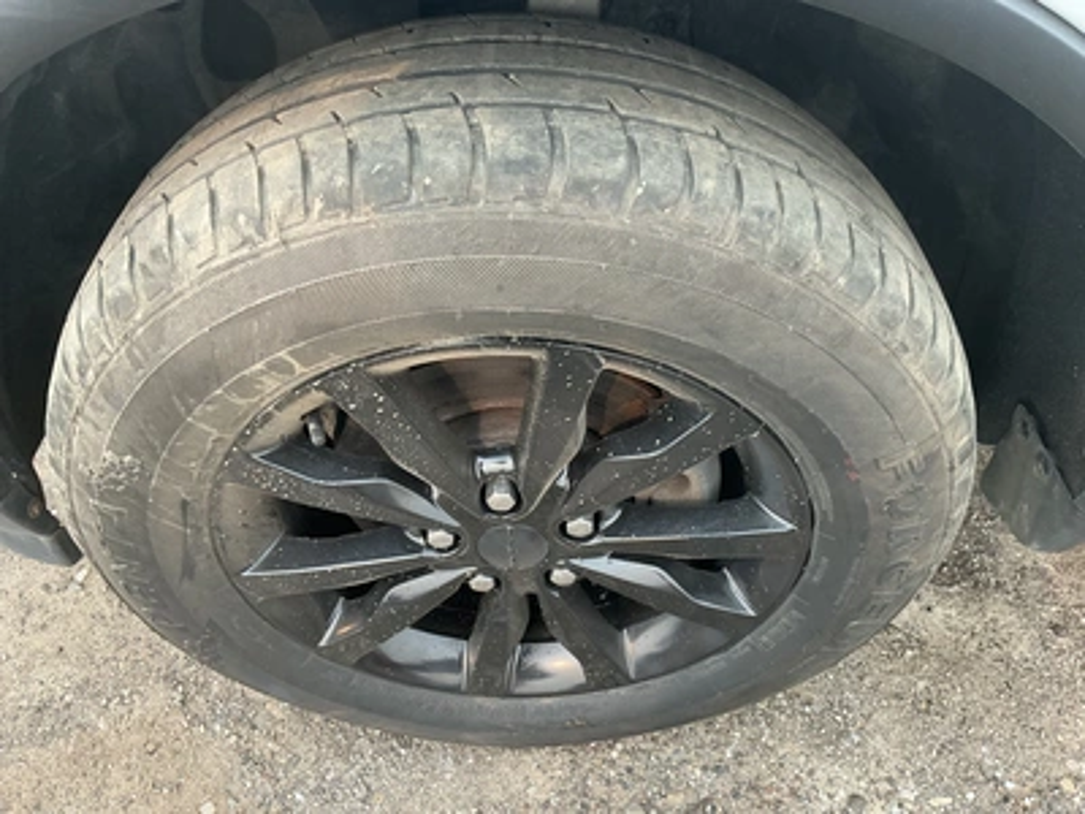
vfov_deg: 49.7
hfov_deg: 63.4
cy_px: 407
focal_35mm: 28
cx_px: 542
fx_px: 878
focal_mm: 3
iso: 25
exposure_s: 1/151
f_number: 1.8
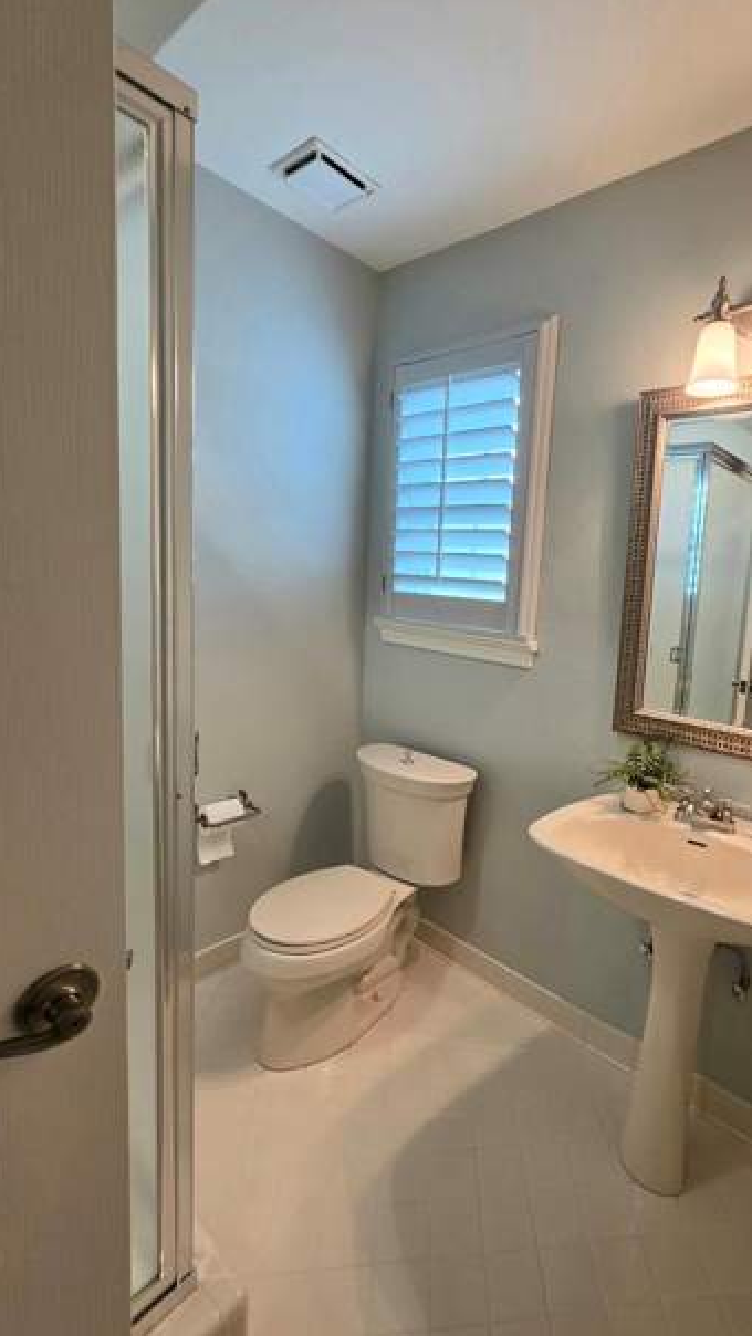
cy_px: 648
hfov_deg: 69.1
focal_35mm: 15
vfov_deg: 103.0
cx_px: 484
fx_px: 531
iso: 125
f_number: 1.9
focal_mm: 2.2
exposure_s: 1/120
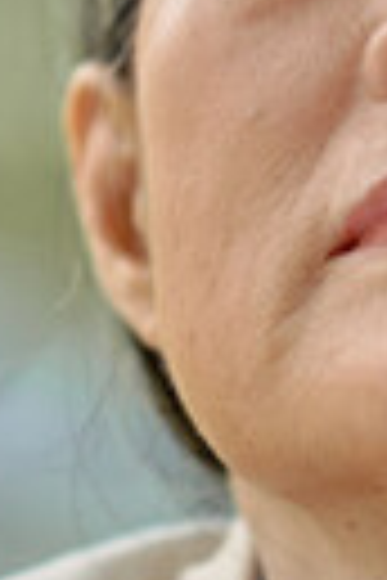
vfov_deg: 5.2
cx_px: -194
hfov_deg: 3.5
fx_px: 6353
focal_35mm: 394
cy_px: 72
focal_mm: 85
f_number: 1.8
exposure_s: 1/640
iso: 320
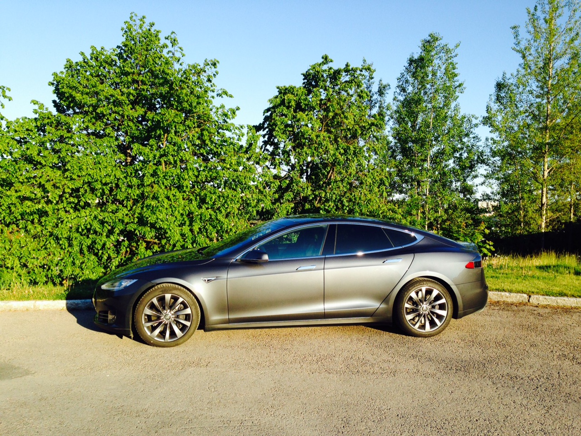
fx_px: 554
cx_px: 290
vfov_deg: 42.9
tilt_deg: -1.3
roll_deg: -1.2
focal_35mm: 33
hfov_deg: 55.4
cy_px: 218
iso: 50
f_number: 2.4
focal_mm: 4.12
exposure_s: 1/602
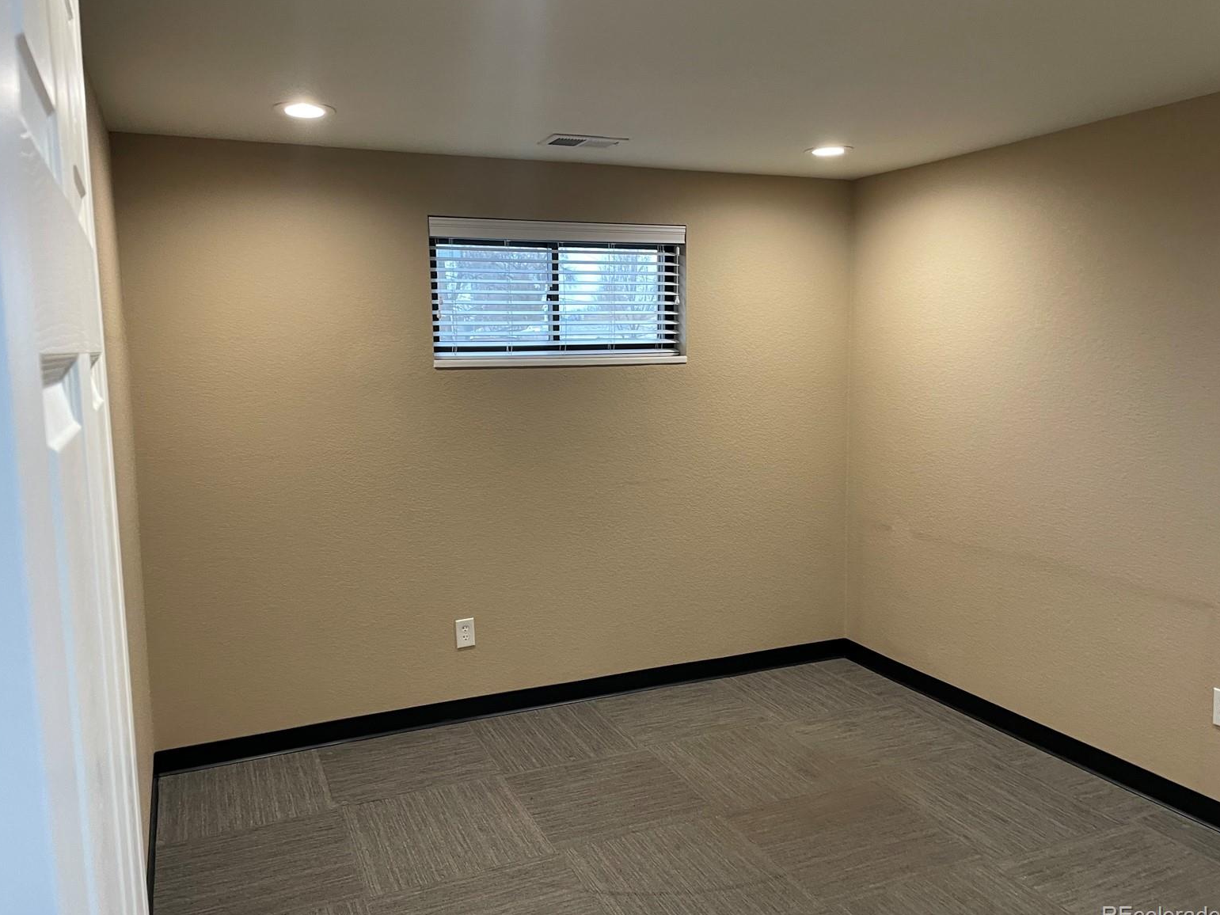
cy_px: 457
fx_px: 952
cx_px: 597
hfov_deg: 65.3
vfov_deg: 51.4
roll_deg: +1.8
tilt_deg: -8.7
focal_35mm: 27
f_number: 1.6
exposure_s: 1/60
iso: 125
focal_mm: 4.2
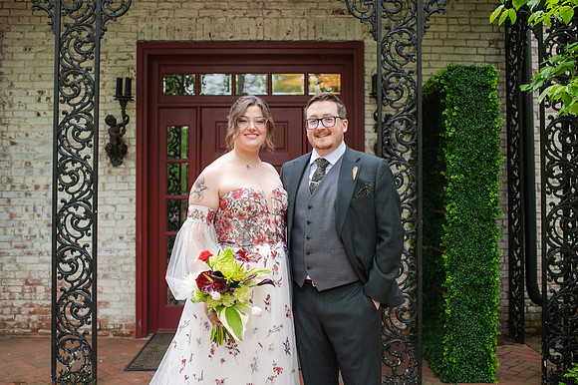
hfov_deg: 50.5
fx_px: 613
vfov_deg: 34.8
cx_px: 289
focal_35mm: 38
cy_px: 175
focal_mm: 35
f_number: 3.2
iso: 500
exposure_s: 1/320
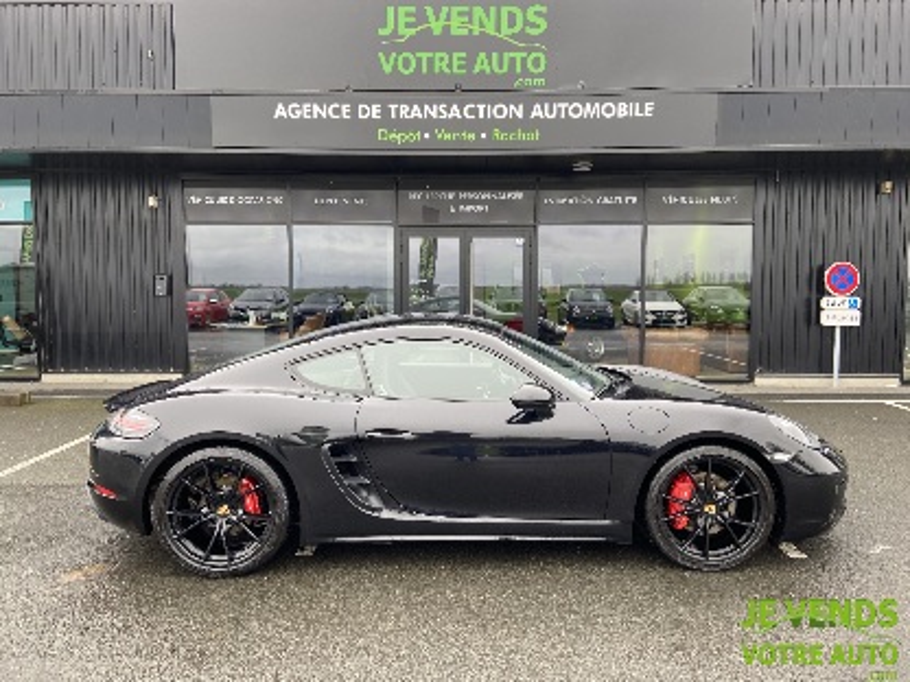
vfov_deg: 53.1
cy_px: 341
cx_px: 455
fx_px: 683
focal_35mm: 26
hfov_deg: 67.3
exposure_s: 1/121
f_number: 1.8
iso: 32
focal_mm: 4.25
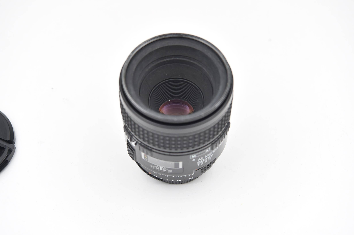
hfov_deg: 28.9
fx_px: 688
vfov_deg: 19.4
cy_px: 118
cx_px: 177
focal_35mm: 70
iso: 800
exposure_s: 1/200
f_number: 7.1
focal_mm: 70
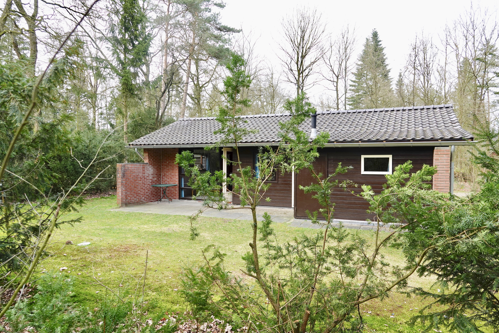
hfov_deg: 71.5
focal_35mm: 25
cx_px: 247
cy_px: 170
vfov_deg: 51.3
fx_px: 347
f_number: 2.4
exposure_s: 1/125
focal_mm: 8.8
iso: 100
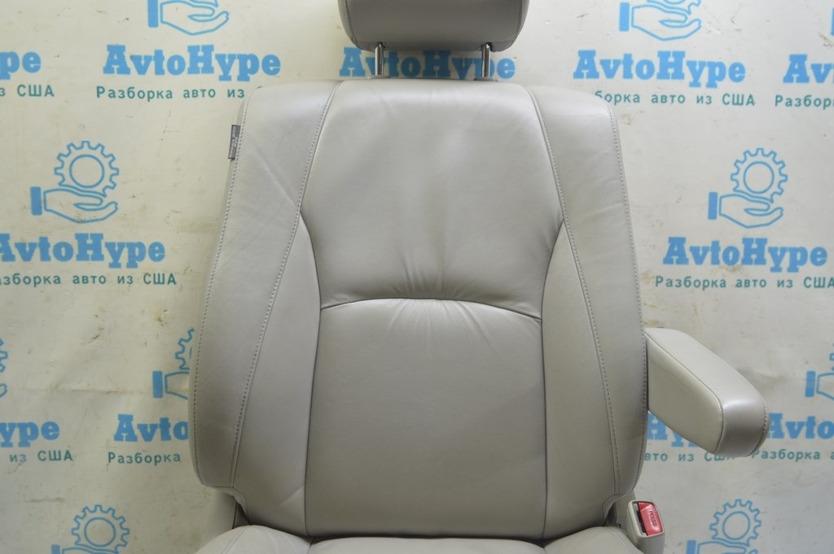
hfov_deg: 62.0
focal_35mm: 30
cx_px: 417
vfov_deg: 43.5
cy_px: 277
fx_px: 694
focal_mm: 20
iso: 400
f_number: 5.6
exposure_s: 1/20
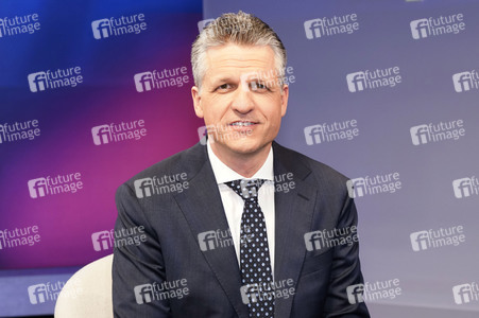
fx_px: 651
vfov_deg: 27.5
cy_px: 159
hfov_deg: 40.4
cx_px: 240
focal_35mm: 49
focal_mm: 49
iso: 2000
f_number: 5.6
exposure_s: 1/50
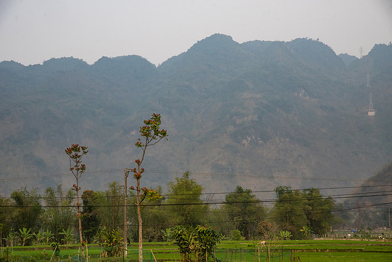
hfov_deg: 22.6
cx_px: 196
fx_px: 980
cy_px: 131
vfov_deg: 15.2
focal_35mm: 90
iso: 800
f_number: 8
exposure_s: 1/1000
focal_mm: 90
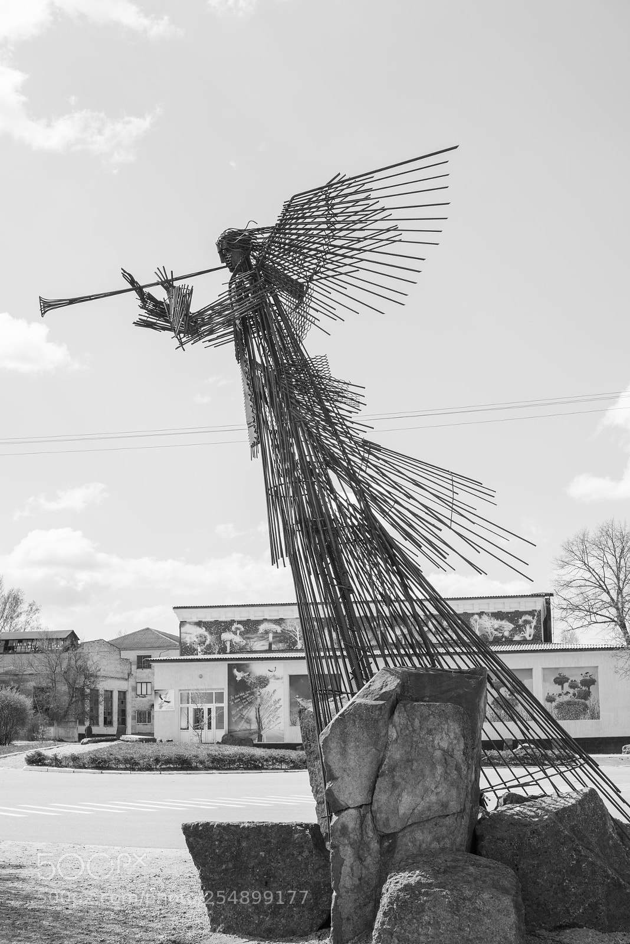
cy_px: 472
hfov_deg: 27.0
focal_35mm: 50
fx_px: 1311
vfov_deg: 39.6
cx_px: 315
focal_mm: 50
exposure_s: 1/100
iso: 100
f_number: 11
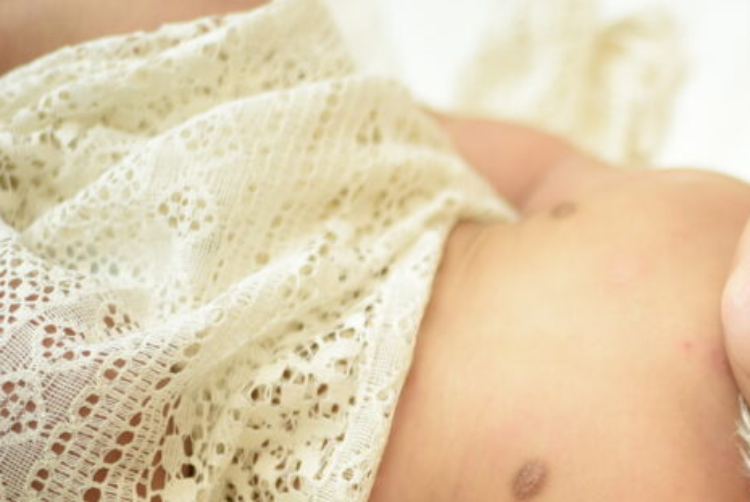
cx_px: 708
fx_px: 2294
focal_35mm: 110
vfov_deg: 12.4
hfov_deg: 18.2
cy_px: 408
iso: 100
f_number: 1.8
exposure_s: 1/160
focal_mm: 50
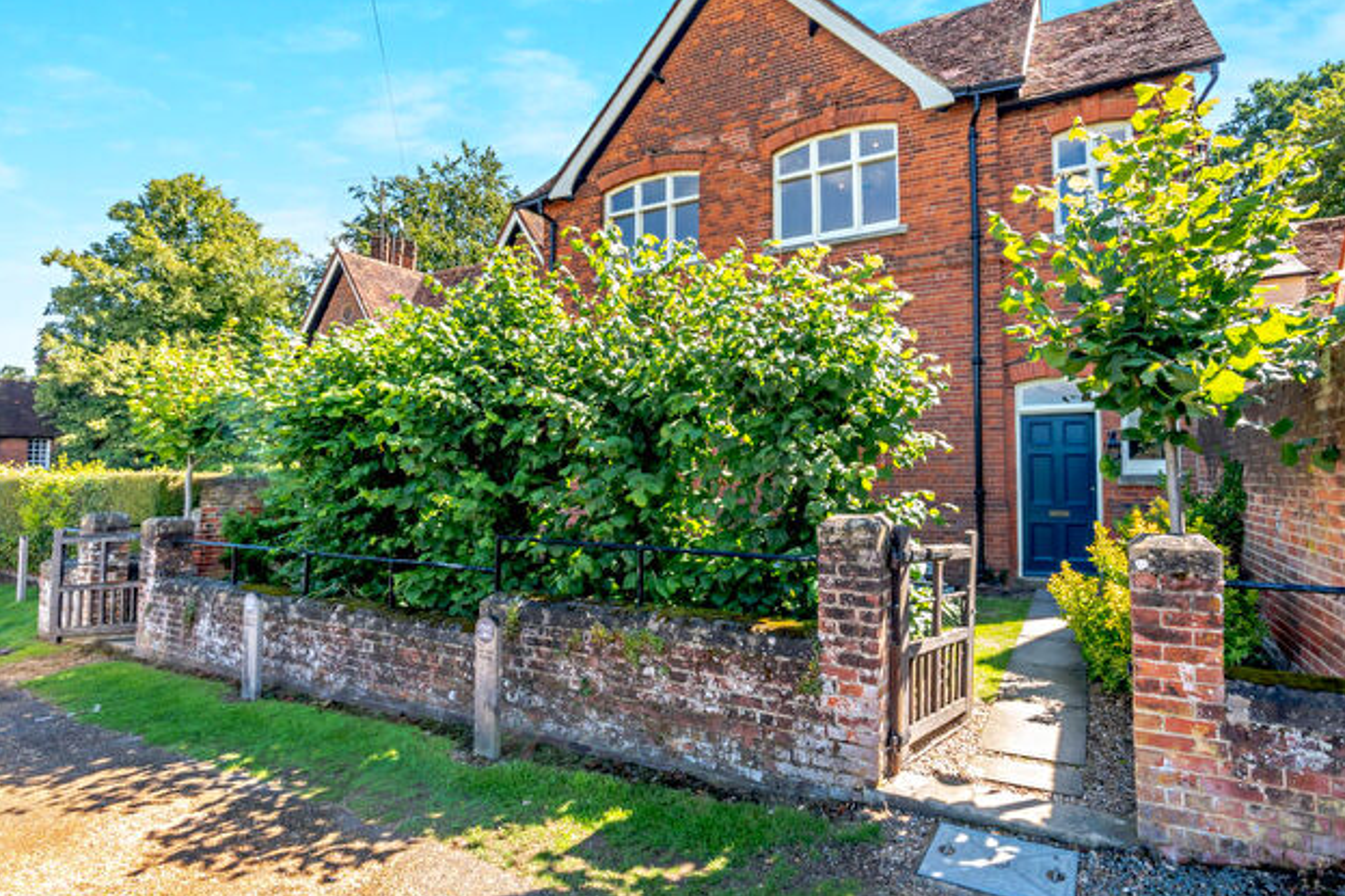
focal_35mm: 18
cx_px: 753
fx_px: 672
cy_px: 443
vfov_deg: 67.4
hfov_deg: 89.6
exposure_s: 1/30
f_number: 11
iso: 320
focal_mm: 16
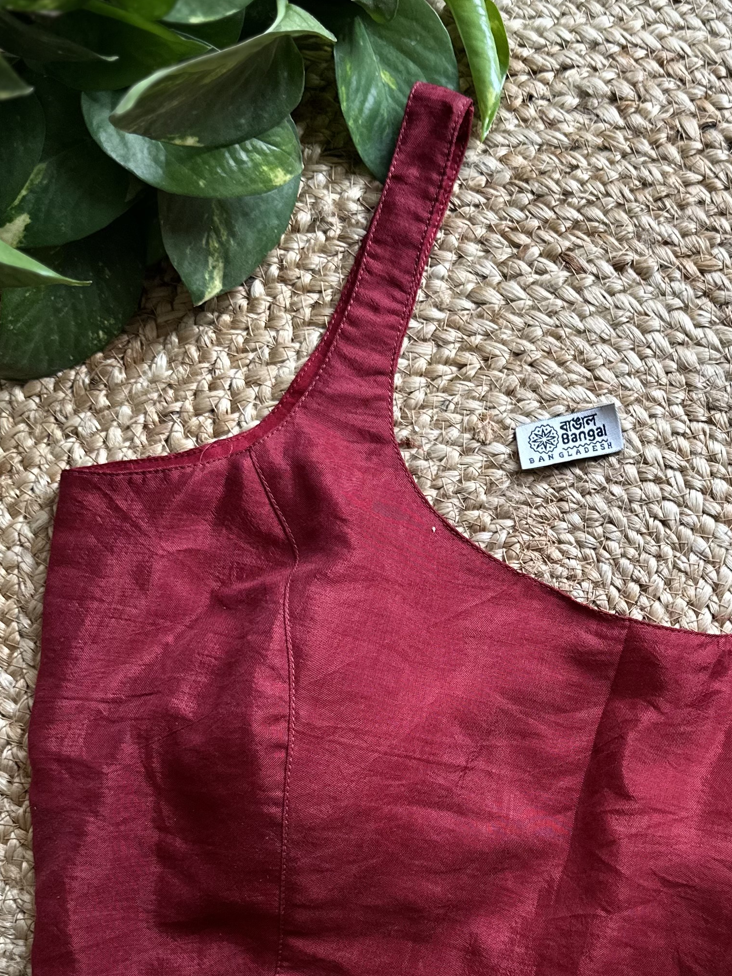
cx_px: 598
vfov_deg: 38.8
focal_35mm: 48
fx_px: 1353
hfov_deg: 29.5
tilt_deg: -85.2
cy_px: 704
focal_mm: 6.86
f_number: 1.78
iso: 160
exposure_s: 1/121
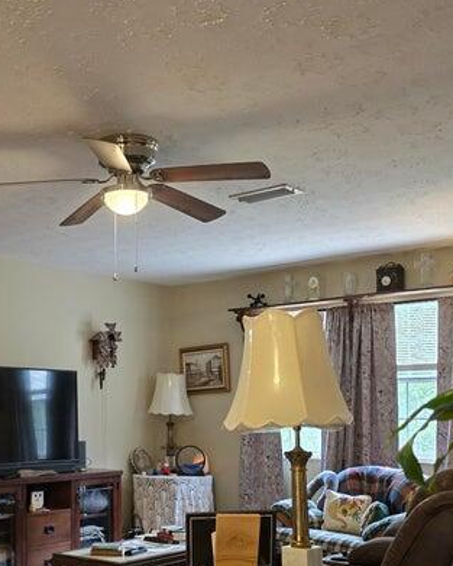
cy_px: 400
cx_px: 92
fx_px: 821
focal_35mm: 49
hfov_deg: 30.1
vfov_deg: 37.4
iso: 500
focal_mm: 6.3
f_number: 1.7
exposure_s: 1/120
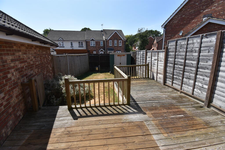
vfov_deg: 77.3
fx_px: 94
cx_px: 112
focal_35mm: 15
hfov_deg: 100.4
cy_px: 75
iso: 220
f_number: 8
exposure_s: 1/500
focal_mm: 10
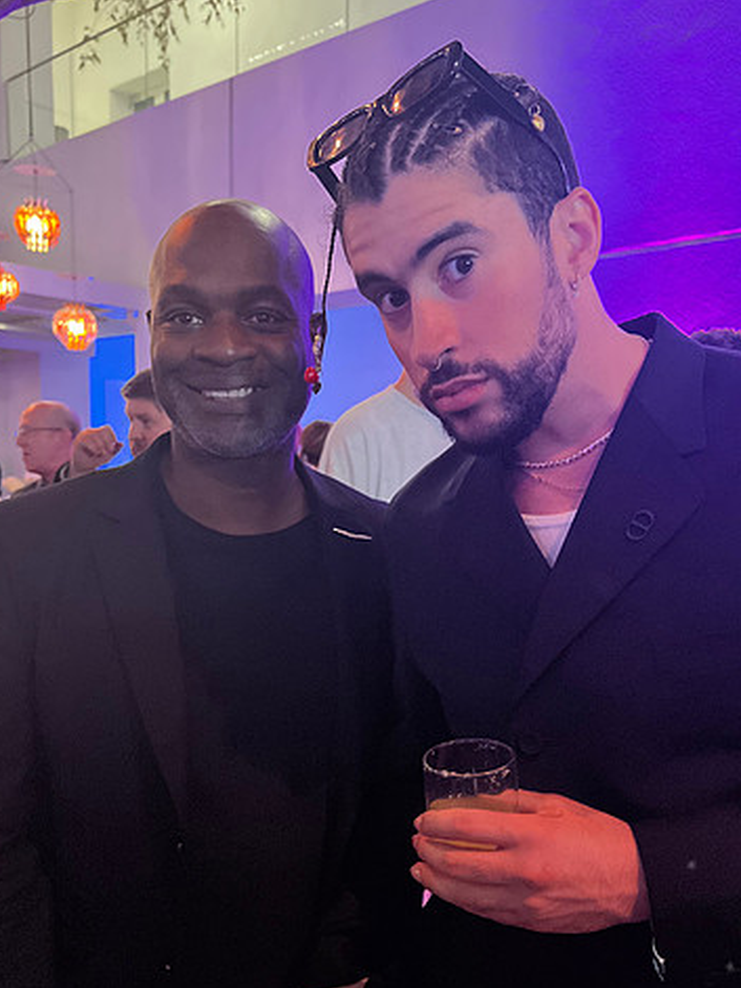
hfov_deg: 44.1
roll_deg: -1.1
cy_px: 600
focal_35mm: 32
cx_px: 391
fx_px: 914
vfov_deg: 56.3
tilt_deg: -8.2
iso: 1000
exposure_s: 1/30
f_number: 1.5
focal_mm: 5.7
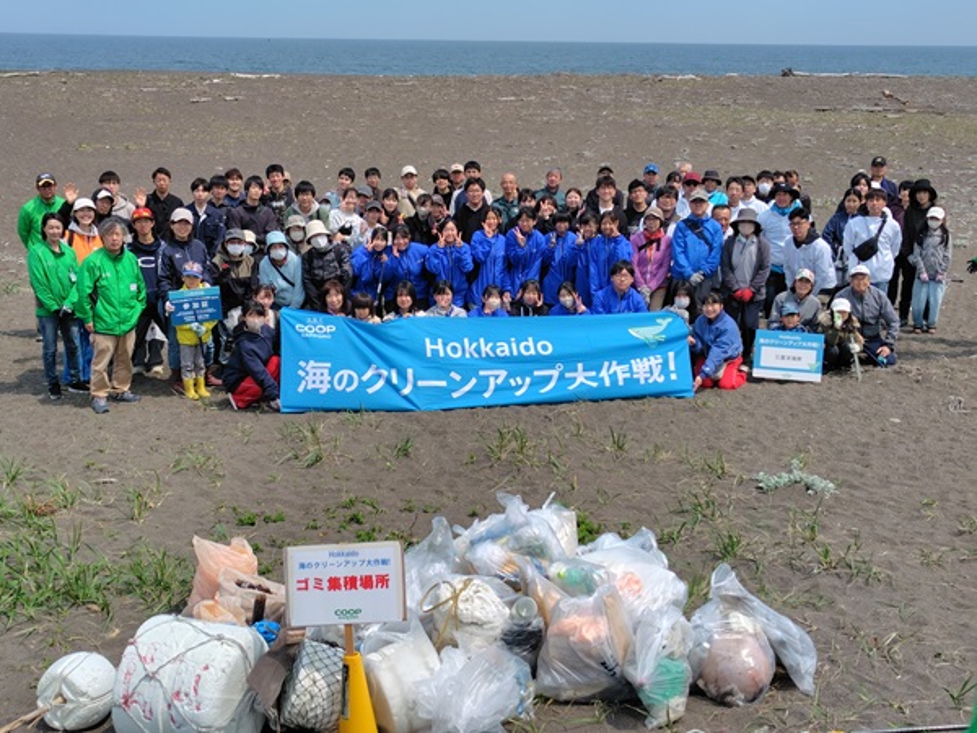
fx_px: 649
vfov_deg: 58.9
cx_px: 488
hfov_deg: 73.9
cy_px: 366
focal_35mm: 23
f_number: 1.9
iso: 50
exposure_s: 1/2873
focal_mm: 5.6
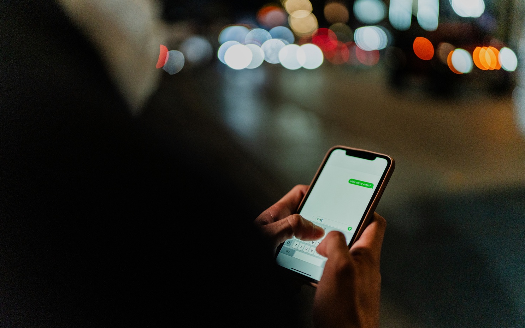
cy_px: 156
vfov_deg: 35.3
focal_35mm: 36
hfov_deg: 54.0
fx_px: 515
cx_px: 262
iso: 1250
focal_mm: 35
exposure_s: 1/1250
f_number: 1.2
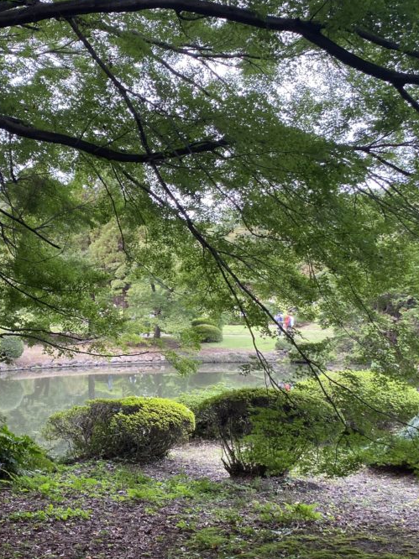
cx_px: 95
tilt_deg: -0.9
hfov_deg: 35.0
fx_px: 646
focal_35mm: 40
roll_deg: +0.6
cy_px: 315
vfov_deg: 46.7
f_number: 1.8
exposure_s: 1/77
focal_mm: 4.25
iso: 125
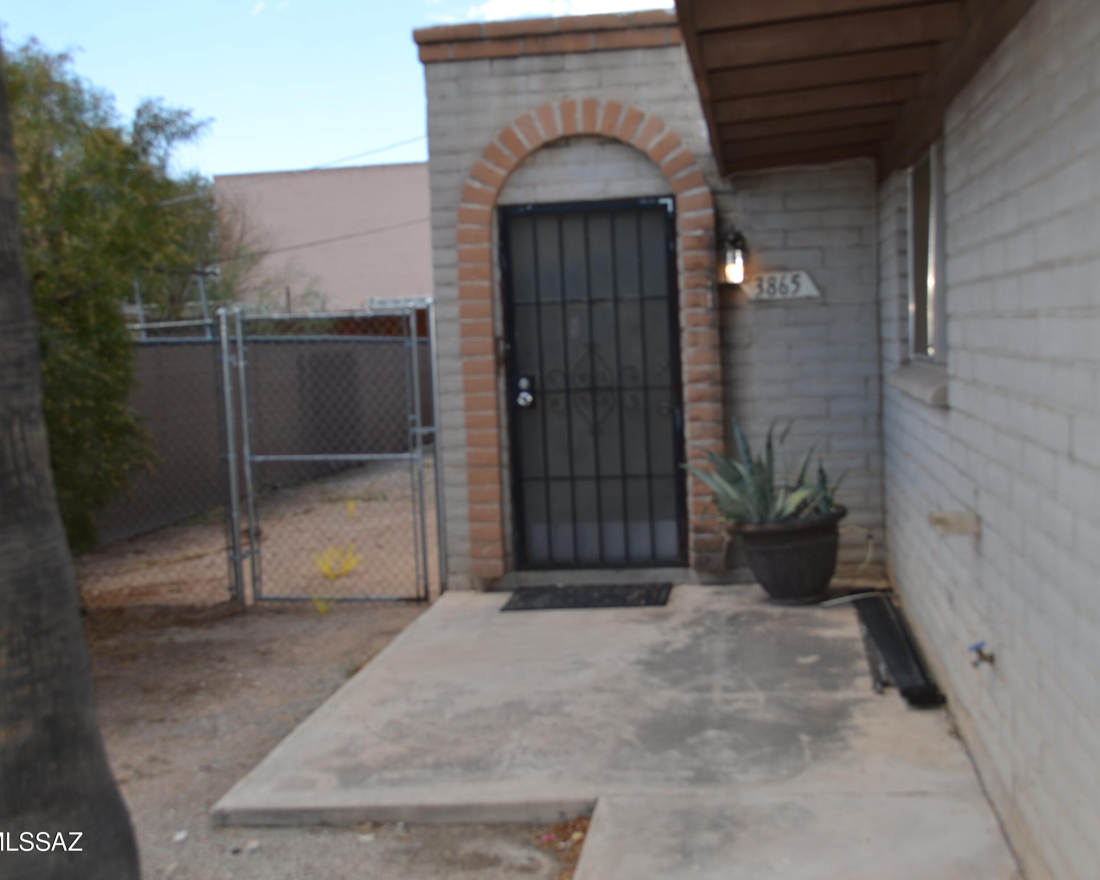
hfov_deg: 44.8
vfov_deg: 36.5
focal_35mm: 41
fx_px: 1335
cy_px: 438
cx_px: 568
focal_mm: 24
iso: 100
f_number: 6.3
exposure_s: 1/200
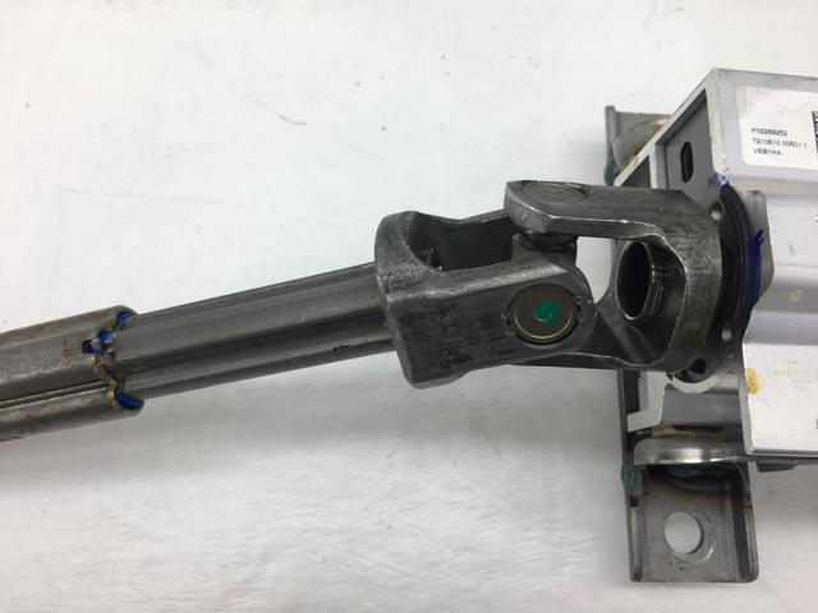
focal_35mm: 29
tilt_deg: -72.3
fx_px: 685
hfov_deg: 61.7
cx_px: 409
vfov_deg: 48.2
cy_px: 306
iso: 25
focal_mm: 4.15
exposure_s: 1/146
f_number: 2.2
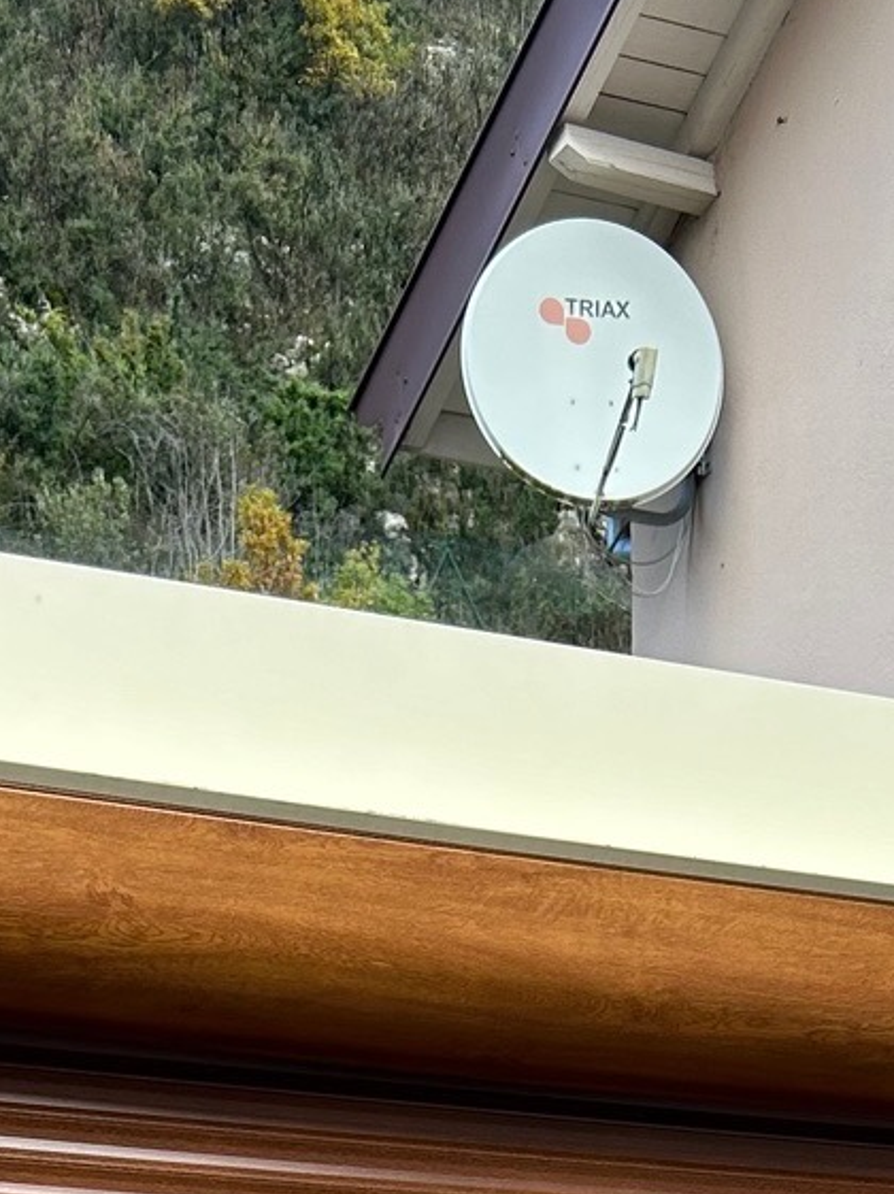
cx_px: 358
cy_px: 1994
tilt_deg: -2.8
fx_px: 3275
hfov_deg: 15.5
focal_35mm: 95
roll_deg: +0.8
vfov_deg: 17.6
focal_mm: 5.7
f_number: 1.5
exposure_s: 1/216
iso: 40
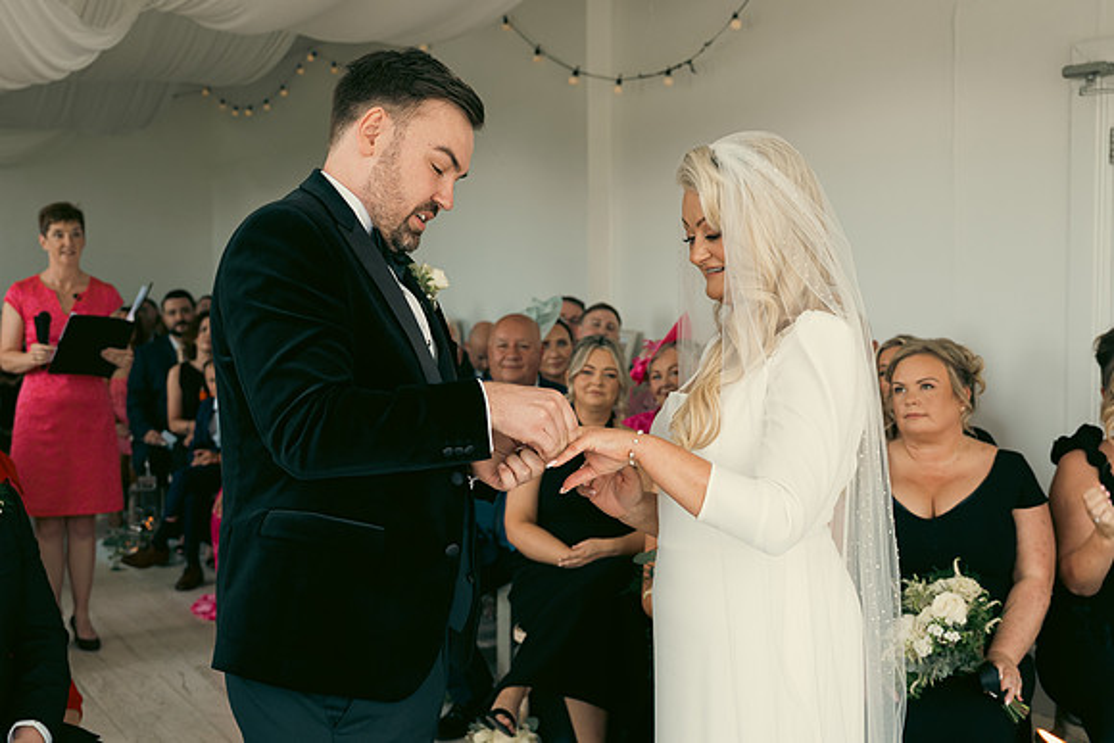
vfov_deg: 28.1
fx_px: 1486
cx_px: 557
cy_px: 372
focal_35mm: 48
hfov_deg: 41.1
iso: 320
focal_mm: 32
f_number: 3.5
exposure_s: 1/160
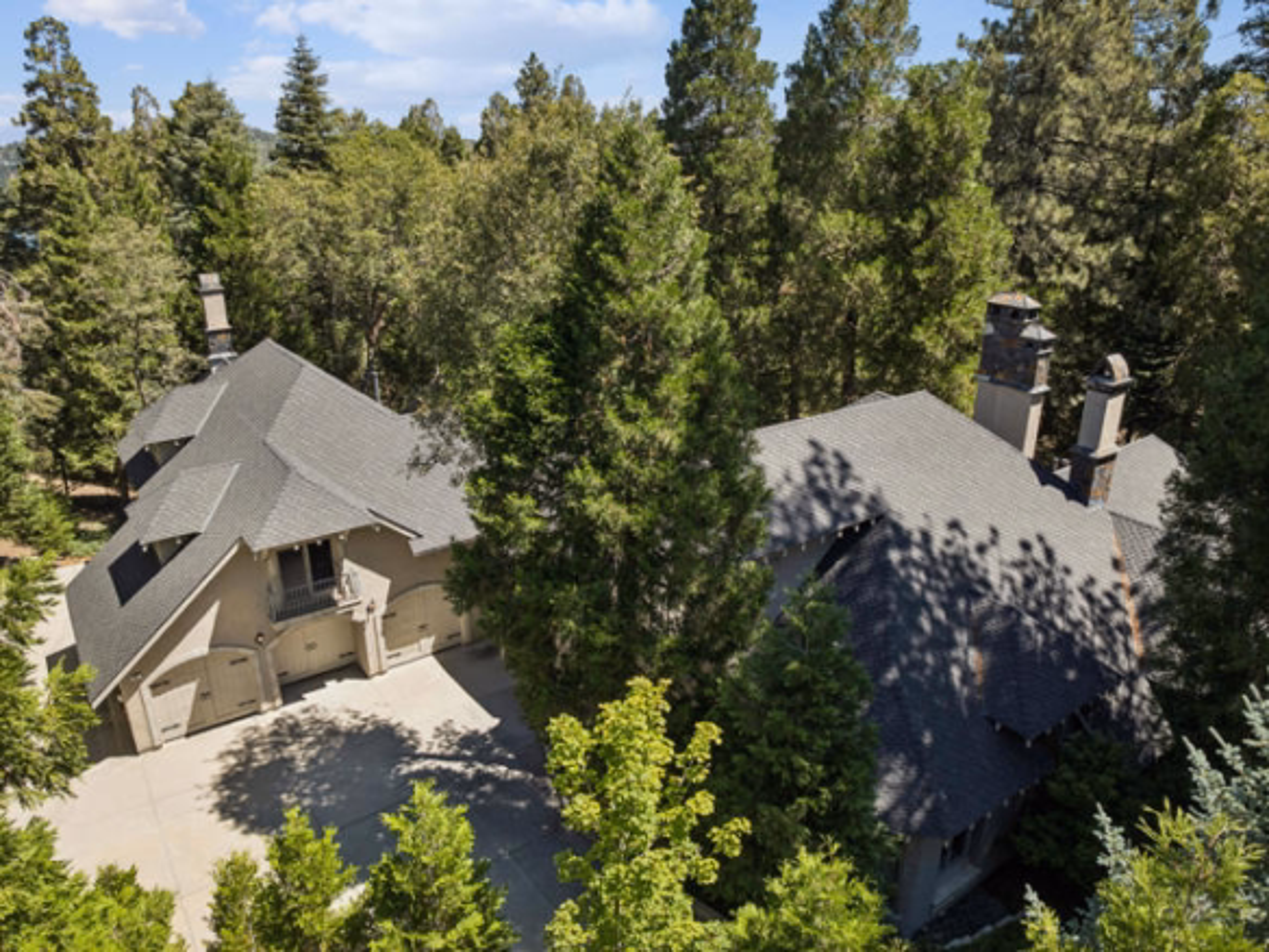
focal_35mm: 24
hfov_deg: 71.6
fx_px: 880
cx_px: 634
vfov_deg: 56.8
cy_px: 476
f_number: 2.8
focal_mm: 12.3
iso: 100
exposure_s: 1/50
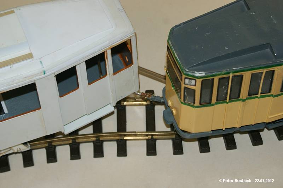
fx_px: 648
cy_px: 94
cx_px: 142
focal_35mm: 82
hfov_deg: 24.6
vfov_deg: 16.5
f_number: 5.6
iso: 400
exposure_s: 1/80
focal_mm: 55
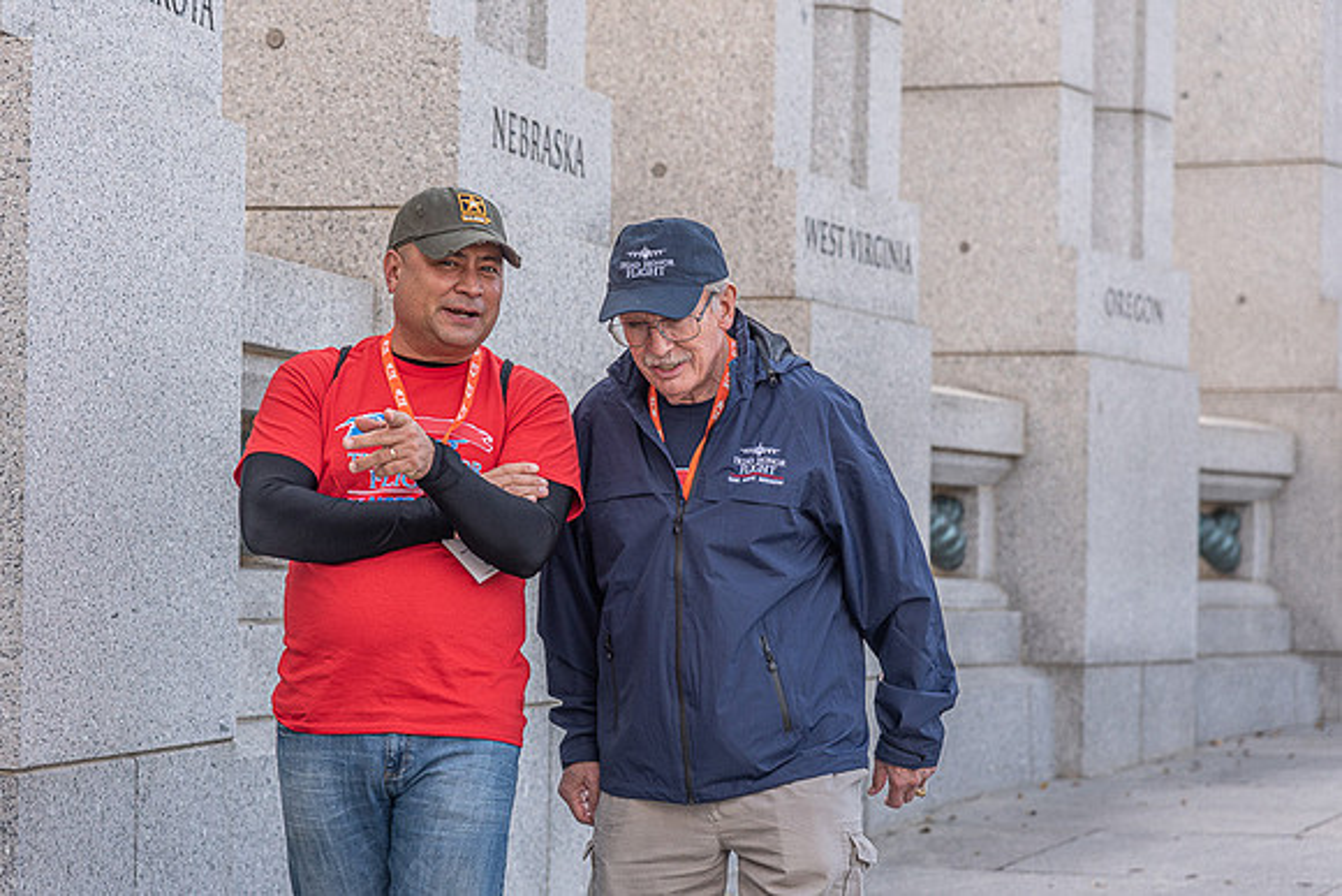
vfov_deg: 13.0
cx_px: 671
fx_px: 3915
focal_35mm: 105
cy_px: 448
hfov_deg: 19.5
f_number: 5.6
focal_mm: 105
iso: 500
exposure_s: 1/500
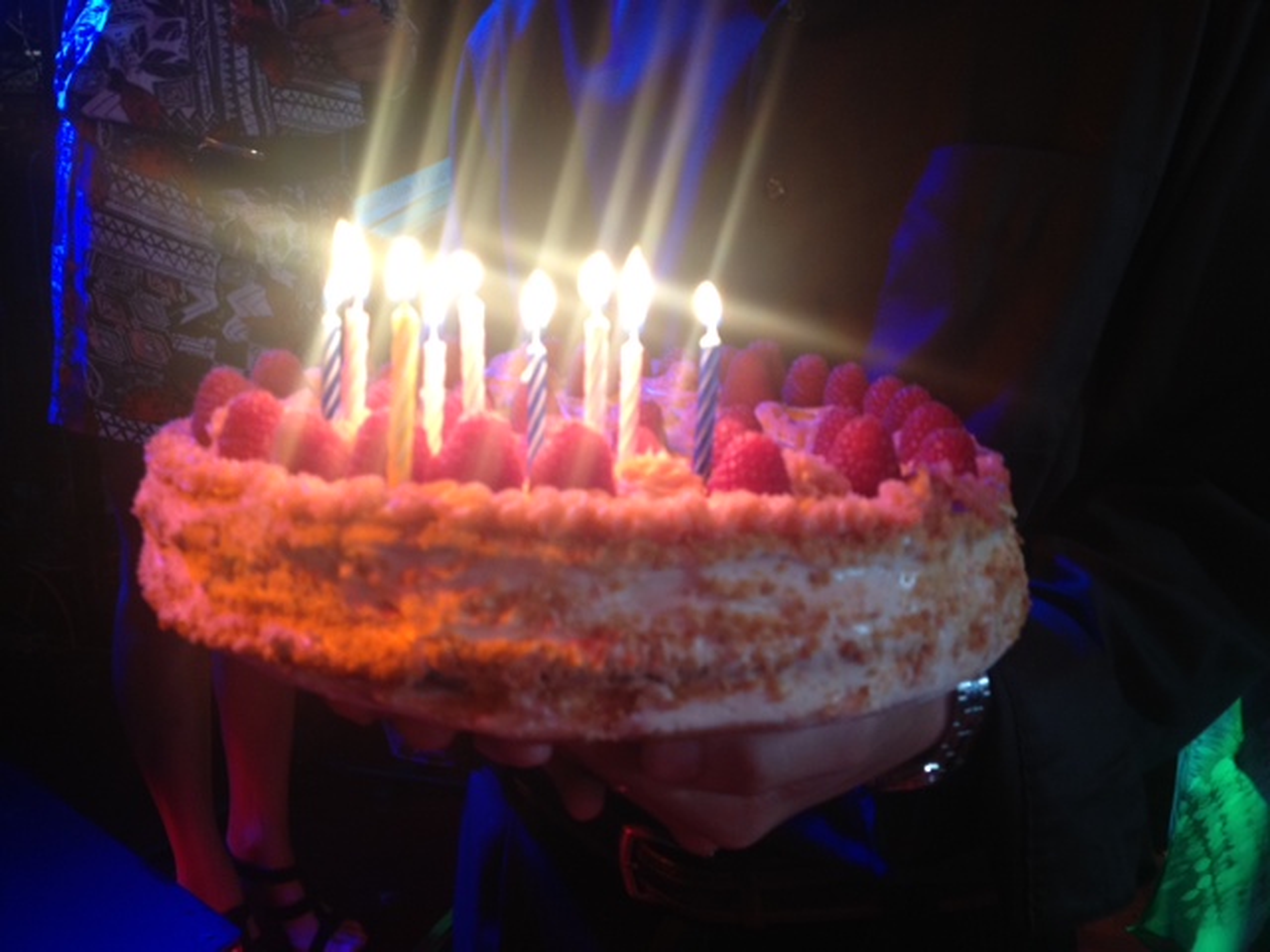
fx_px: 1284
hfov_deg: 52.6
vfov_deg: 40.7
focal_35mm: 35
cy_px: 476
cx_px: 635
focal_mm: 4.28
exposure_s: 1/20
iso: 125
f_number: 2.4
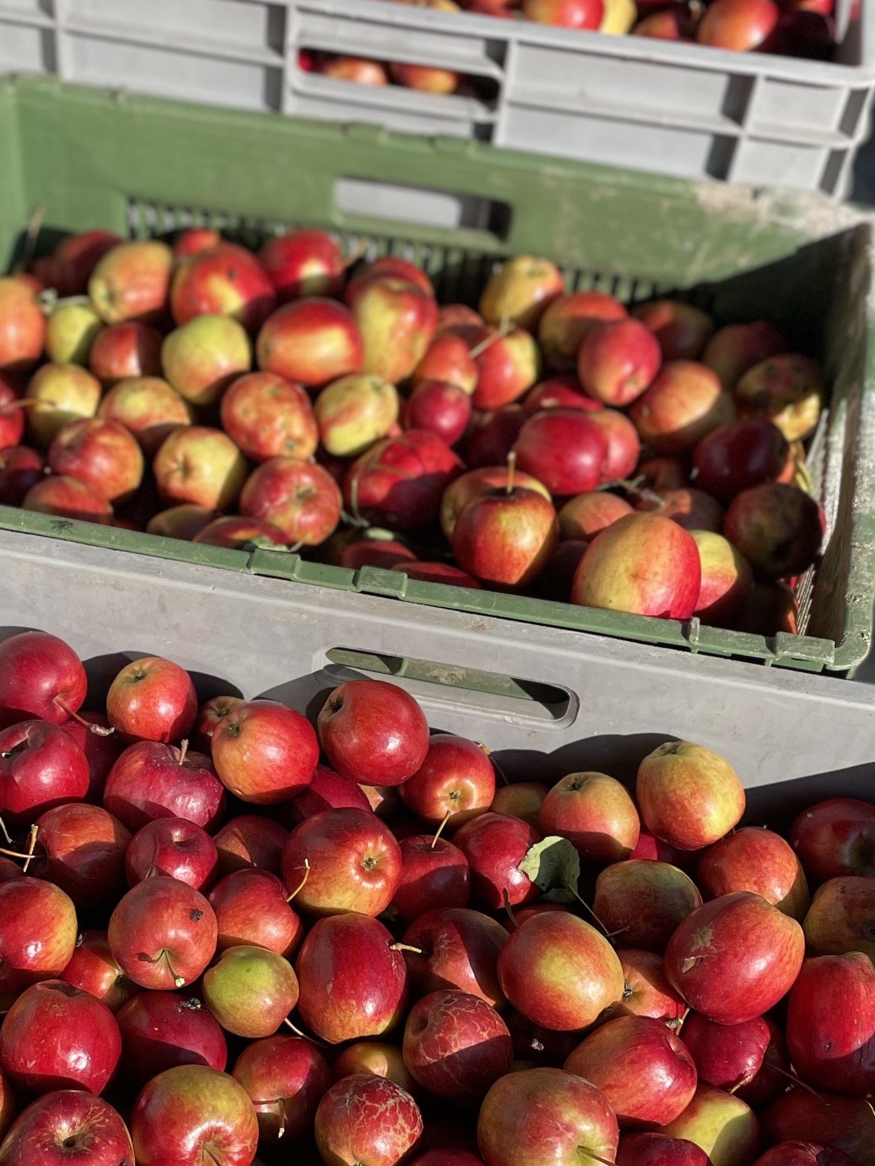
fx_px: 1853
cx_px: 242
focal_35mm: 55
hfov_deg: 26.3
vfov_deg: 34.6
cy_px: 790
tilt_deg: -51.4
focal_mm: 4.2
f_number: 1.6
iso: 50
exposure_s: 1/3401
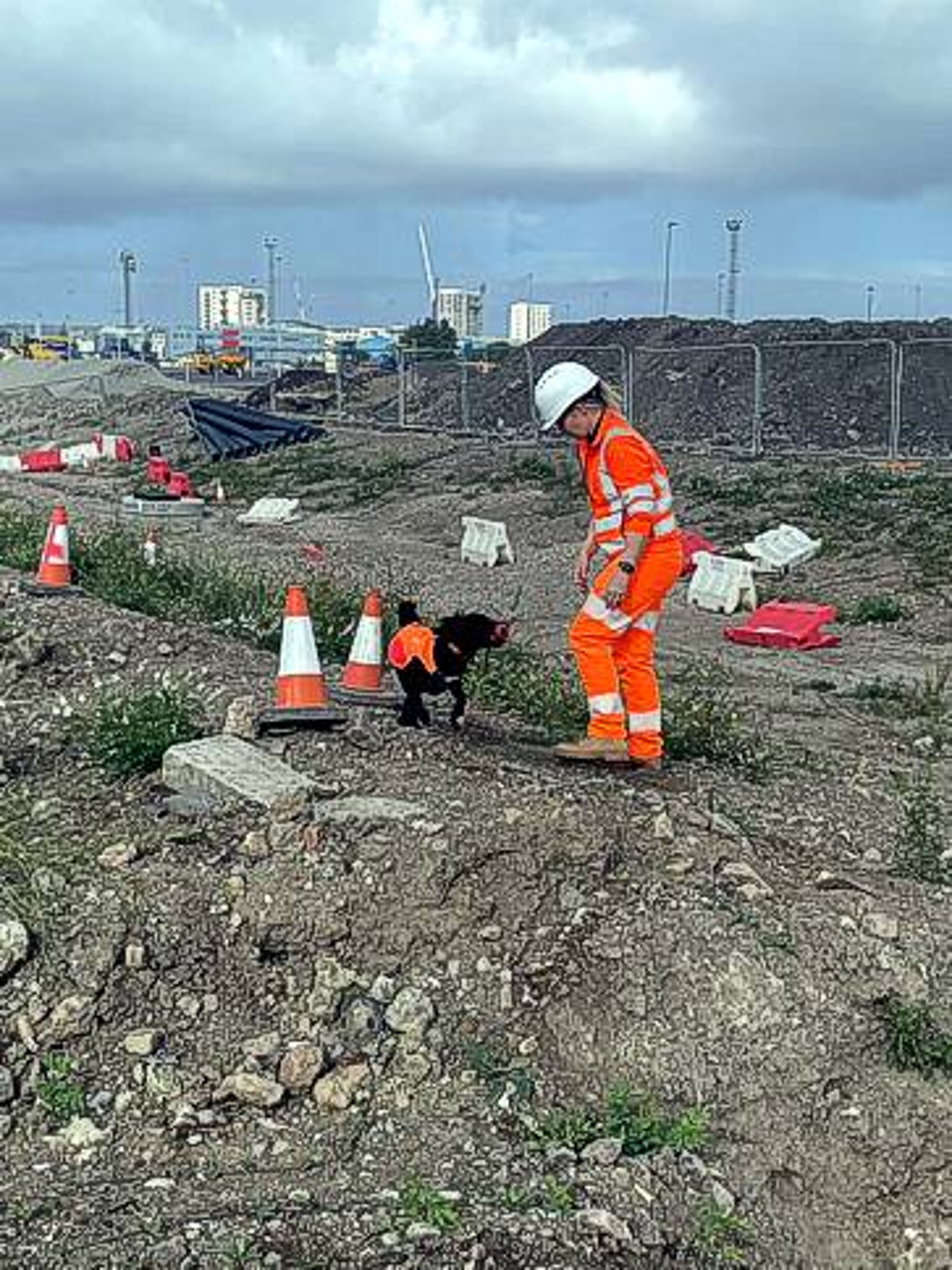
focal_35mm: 26
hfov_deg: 53.1
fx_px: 953
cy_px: 635
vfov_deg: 67.3
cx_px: 476
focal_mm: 4.2
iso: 32
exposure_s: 1/2959
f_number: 1.6
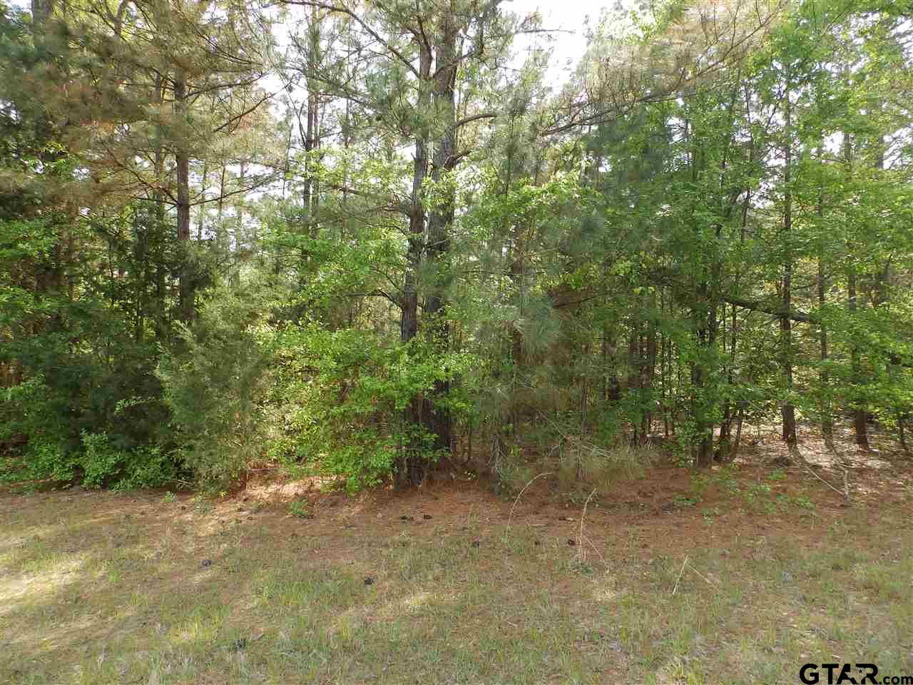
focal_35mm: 22
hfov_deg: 76.4
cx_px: 456
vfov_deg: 61.1
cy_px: 342
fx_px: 580
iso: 80
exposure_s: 1/100
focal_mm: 4
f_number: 3.4
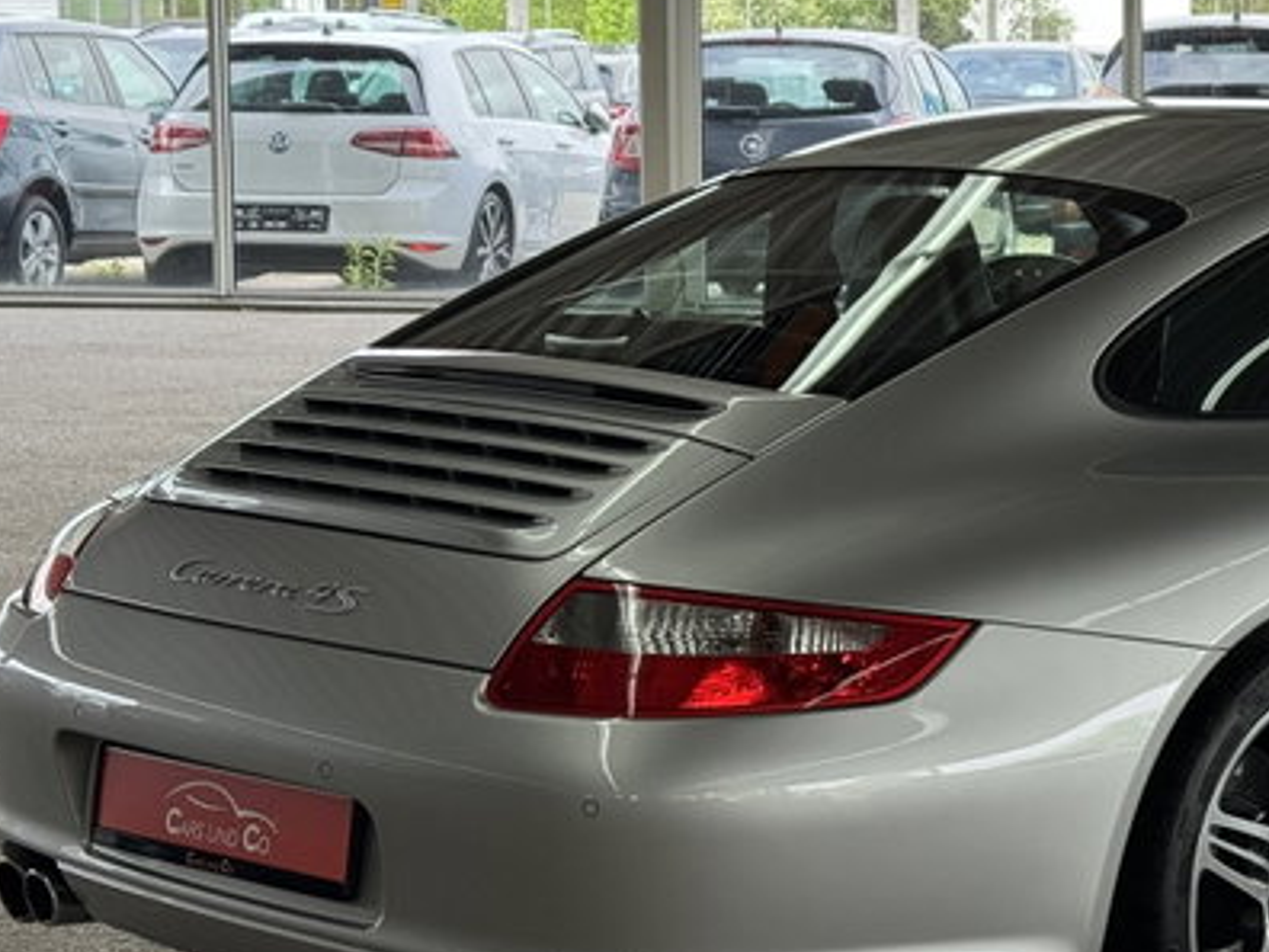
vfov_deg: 15.9
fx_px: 3409
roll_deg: +0.6
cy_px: 308
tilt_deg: -4.4
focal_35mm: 93
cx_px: 1077
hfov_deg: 20.8
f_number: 1.78
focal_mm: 6.76
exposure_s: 1/422
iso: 64
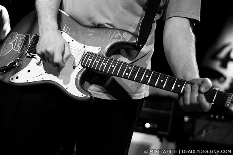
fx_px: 485
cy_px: 78
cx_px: 116
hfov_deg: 27.0
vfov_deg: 18.1
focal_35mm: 75
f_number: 1.8
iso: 1000
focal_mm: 50
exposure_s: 1/60
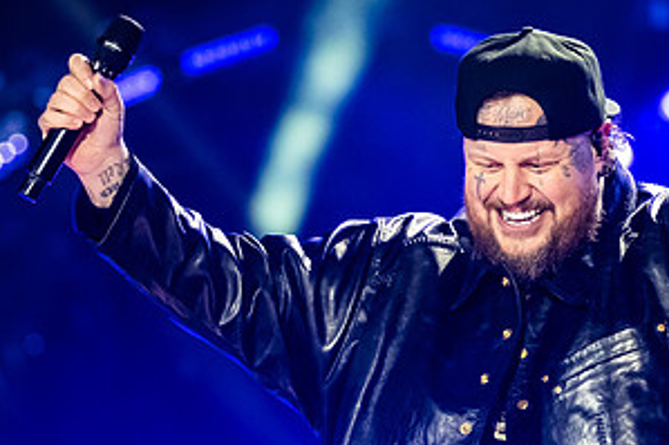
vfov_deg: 3.8
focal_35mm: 364
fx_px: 6760
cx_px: 306
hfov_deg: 5.7
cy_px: 280
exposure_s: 1/640
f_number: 2.8
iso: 3200
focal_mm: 125
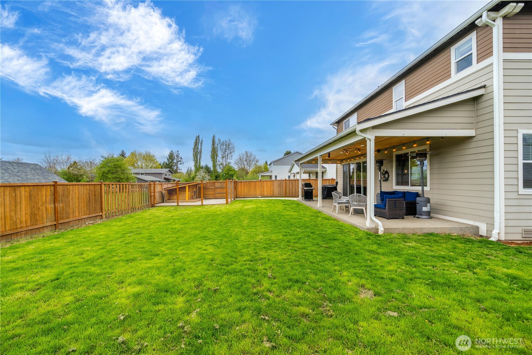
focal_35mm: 13
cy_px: 178
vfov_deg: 85.4
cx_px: 266
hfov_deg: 108.3
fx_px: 192
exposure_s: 1/80
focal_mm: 13
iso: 100
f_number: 8
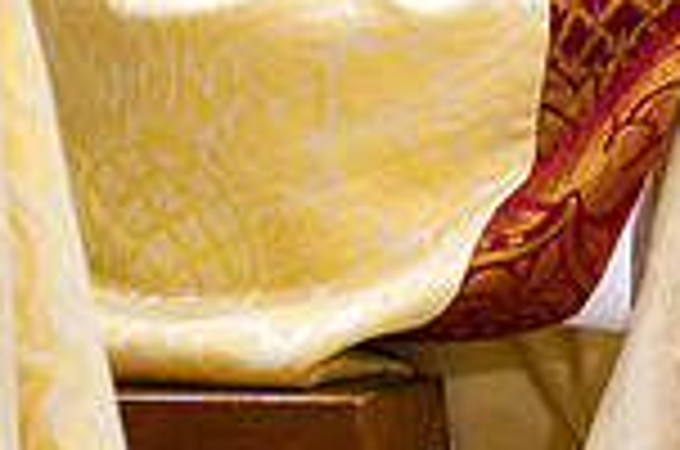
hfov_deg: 3.8
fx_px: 10141
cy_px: -220
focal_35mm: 538
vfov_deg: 2.5
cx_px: 1004
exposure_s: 1/100
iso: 2000
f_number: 2.8
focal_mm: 140
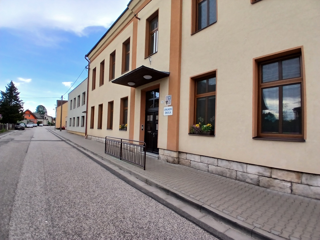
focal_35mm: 17
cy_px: 120
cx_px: 160
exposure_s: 1/380
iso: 50
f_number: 2.2
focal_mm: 1.4
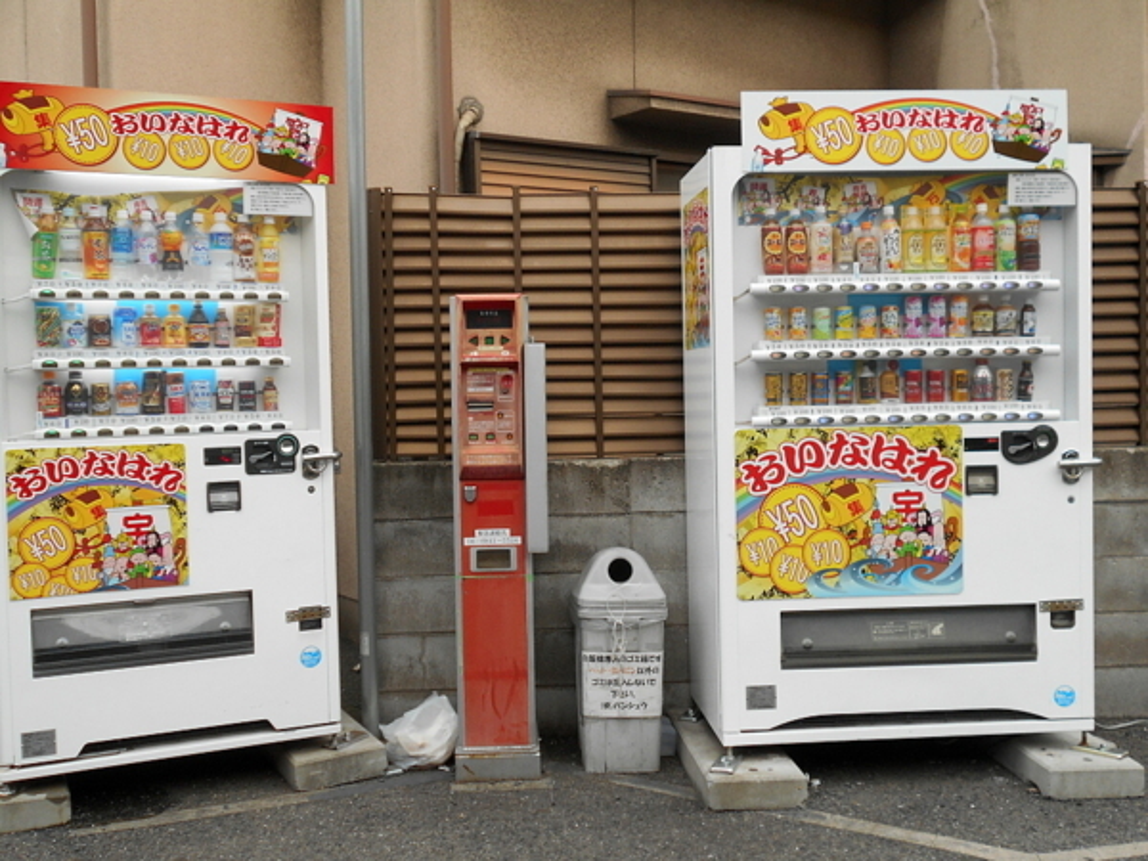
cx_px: 574
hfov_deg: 47.9
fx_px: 1293
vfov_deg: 36.8
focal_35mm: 39
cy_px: 430
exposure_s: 1/250
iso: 110
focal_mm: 6.7
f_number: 3.9
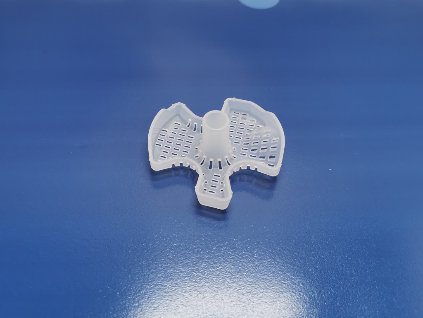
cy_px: 159
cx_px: 212
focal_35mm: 27
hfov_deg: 65.3
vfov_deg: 51.4
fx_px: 330
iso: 64
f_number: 1.6
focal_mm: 5.56
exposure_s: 1/100
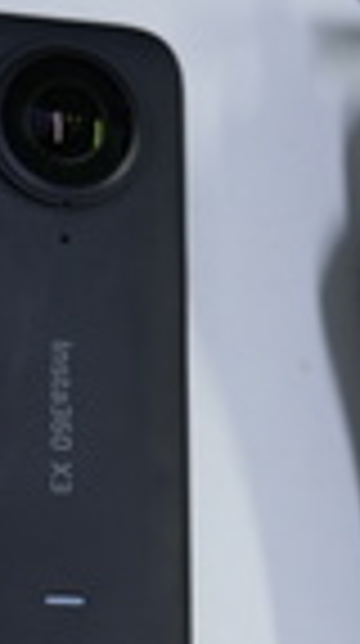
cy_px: 570
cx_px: -58
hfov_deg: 9.8
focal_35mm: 121
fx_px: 2062
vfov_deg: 17.5
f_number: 2.8
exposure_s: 1/40
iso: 320
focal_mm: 36
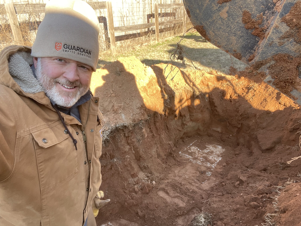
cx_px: 150
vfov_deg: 58.9
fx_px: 200
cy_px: 113
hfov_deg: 73.9
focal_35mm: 23
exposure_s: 1/121
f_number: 2.2
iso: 40
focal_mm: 2.71
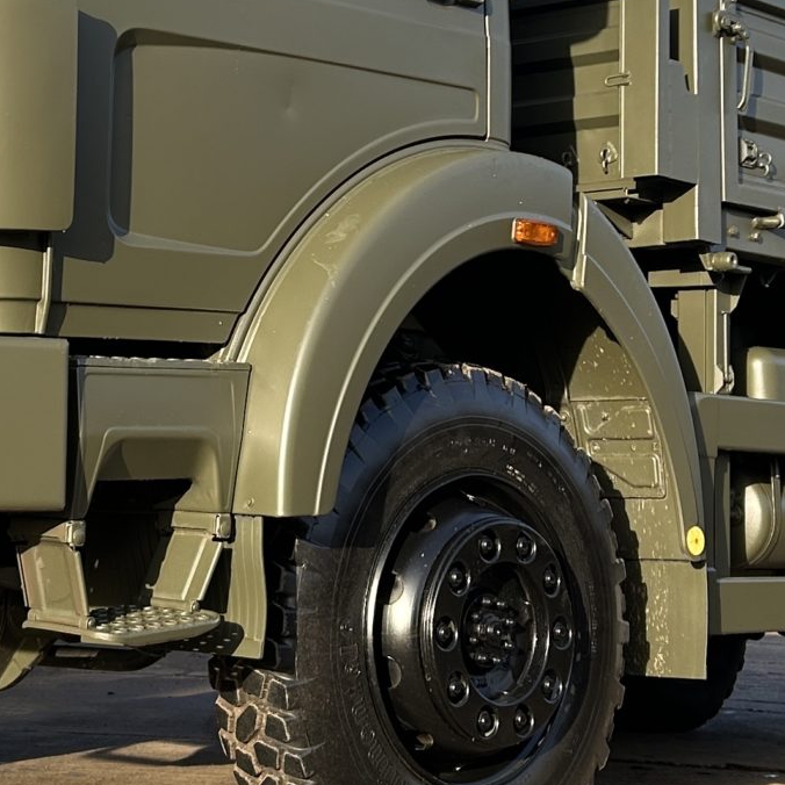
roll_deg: -1.5
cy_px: 196
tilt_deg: +10.7
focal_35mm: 87
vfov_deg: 19.8
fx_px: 2232
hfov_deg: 19.9
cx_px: 238
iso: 50
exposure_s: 1/1280
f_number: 1.5
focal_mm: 5.7
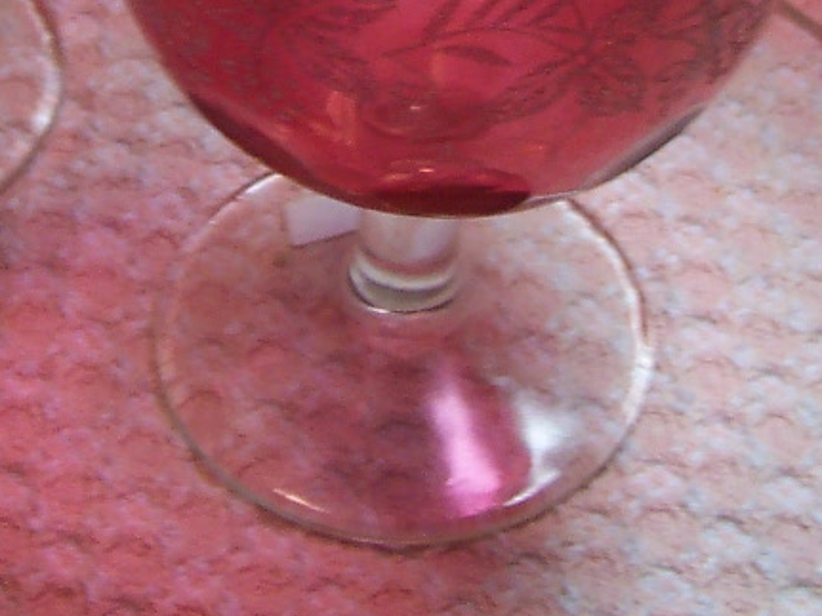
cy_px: -210
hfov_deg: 19.1
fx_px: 2445
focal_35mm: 103
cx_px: 421
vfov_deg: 13.8
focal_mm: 5.6
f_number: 2.8
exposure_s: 1/30
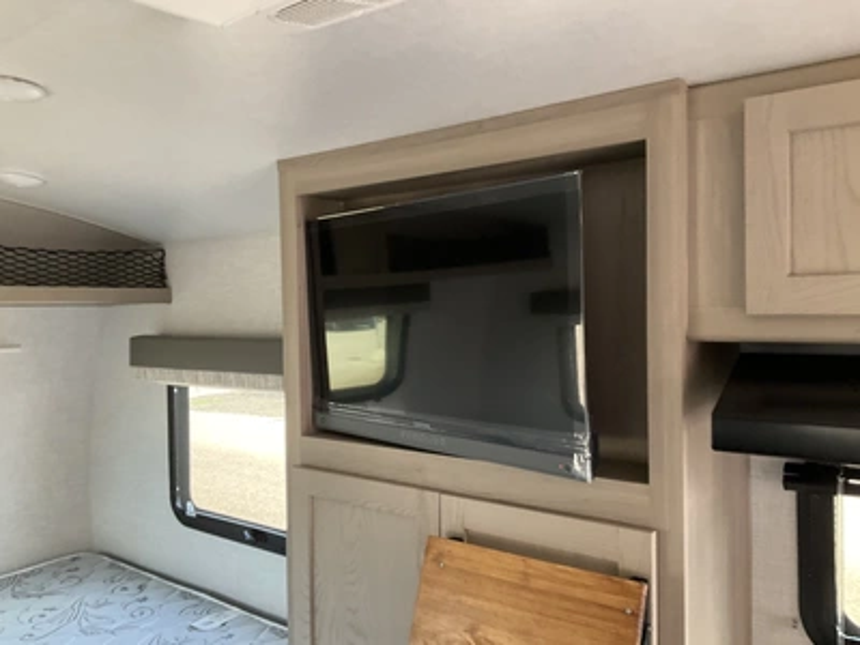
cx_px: 430
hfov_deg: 61.7
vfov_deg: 48.2
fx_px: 720
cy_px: 322
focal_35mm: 29
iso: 160
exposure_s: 1/60
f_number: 1.8
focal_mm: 3
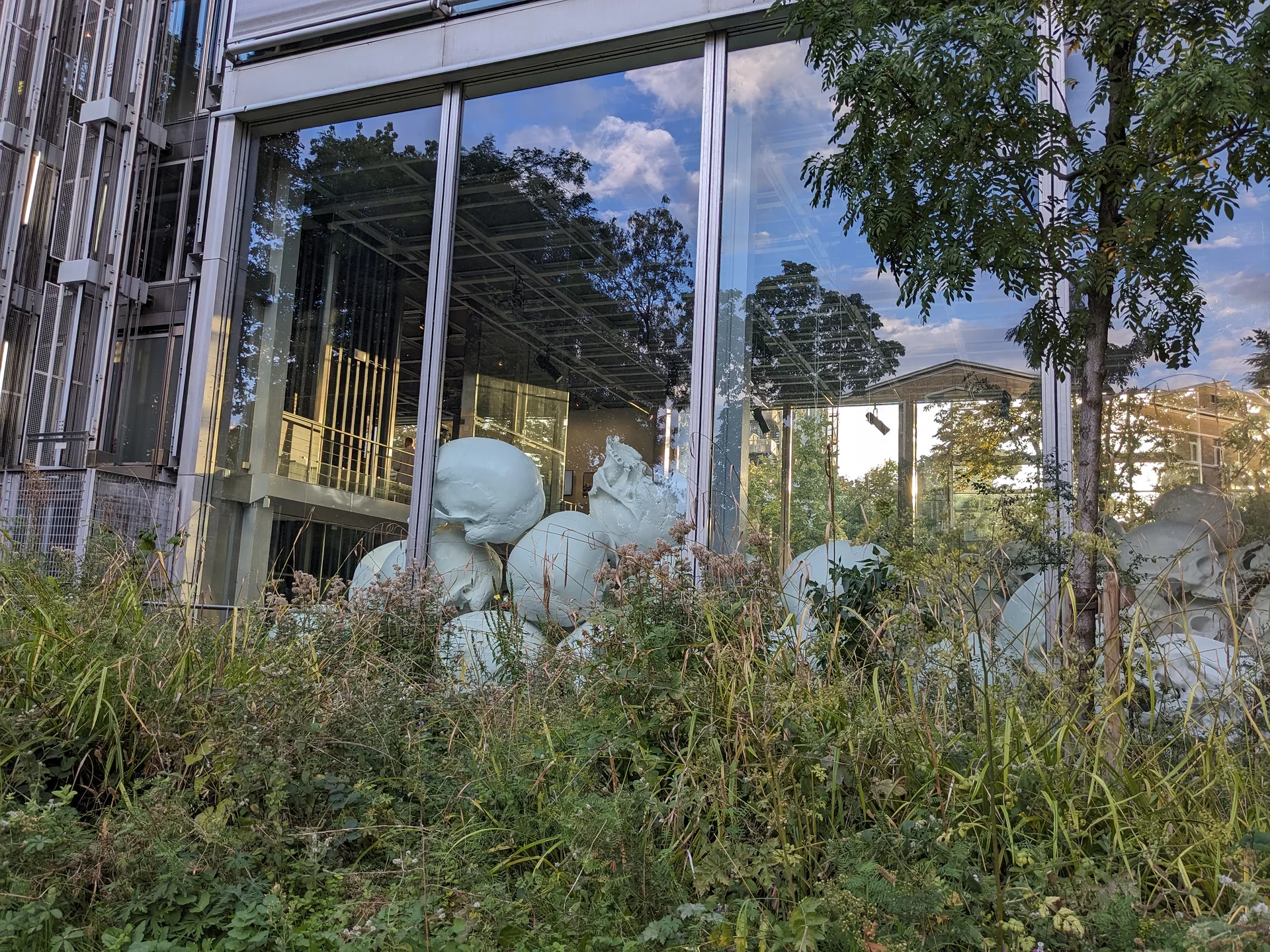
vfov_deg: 51.4
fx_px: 991
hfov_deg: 65.3
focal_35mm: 27
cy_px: 476
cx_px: 635
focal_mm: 4.38
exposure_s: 1/289
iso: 51
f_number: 1.73
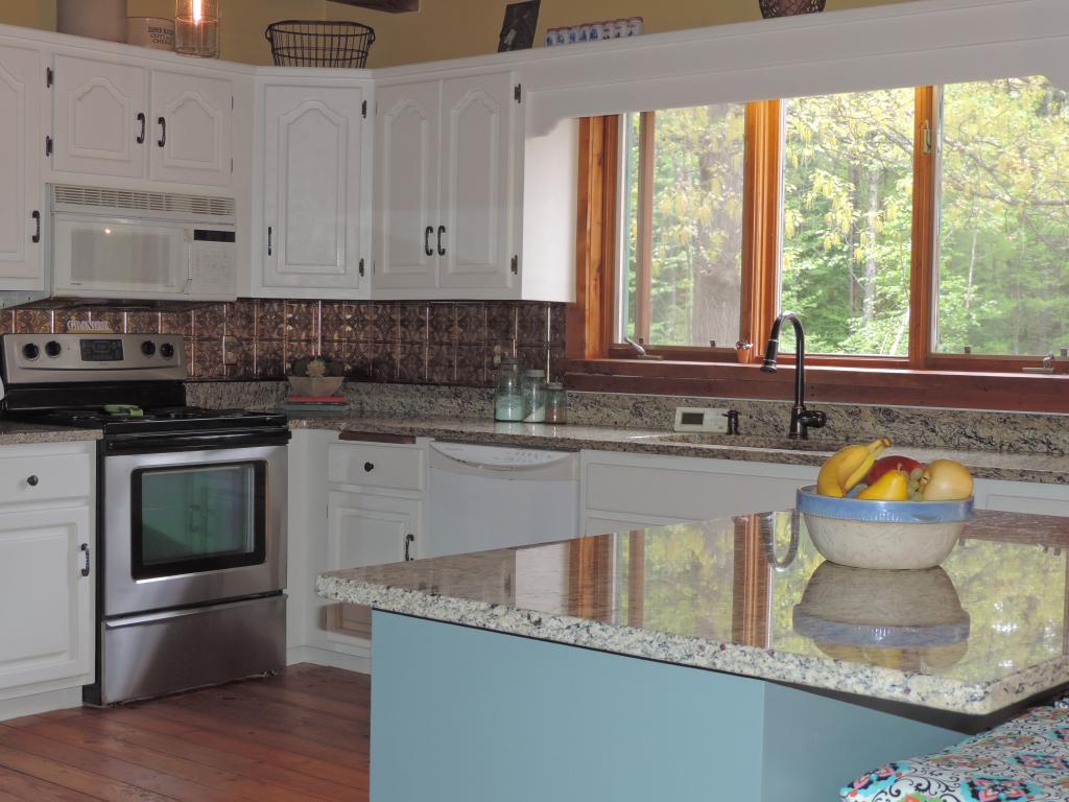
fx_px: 1544
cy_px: 401
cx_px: 534
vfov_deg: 29.1
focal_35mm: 50
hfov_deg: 38.2
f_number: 3.6
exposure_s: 1/30
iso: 200
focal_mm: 8.9
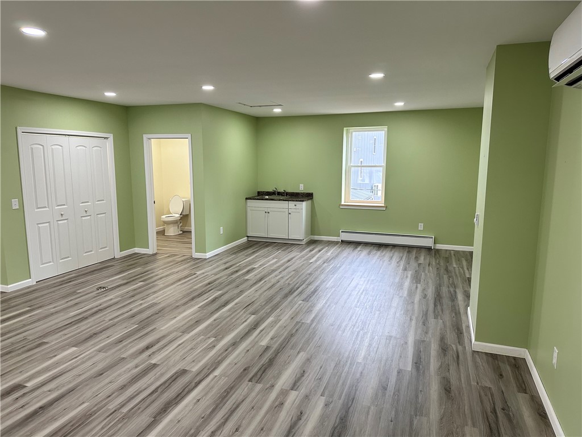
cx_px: 291
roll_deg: -0.2
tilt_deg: -7.9
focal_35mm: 24
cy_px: 218
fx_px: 404
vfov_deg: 56.8
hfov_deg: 71.6
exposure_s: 1/120
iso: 200
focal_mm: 6.86
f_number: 1.78
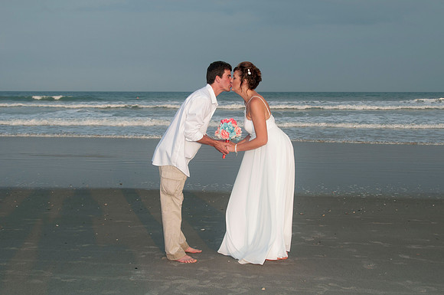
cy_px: 148
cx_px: 222
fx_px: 525
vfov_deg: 31.4
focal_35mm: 43
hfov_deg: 45.9
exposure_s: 1/250
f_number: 7.1
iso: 100
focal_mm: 28
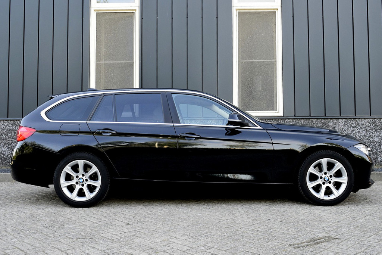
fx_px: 366
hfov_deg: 55.1
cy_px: 128
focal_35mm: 34
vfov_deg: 38.4
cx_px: 191
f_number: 8
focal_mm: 23
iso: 400
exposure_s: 1/60
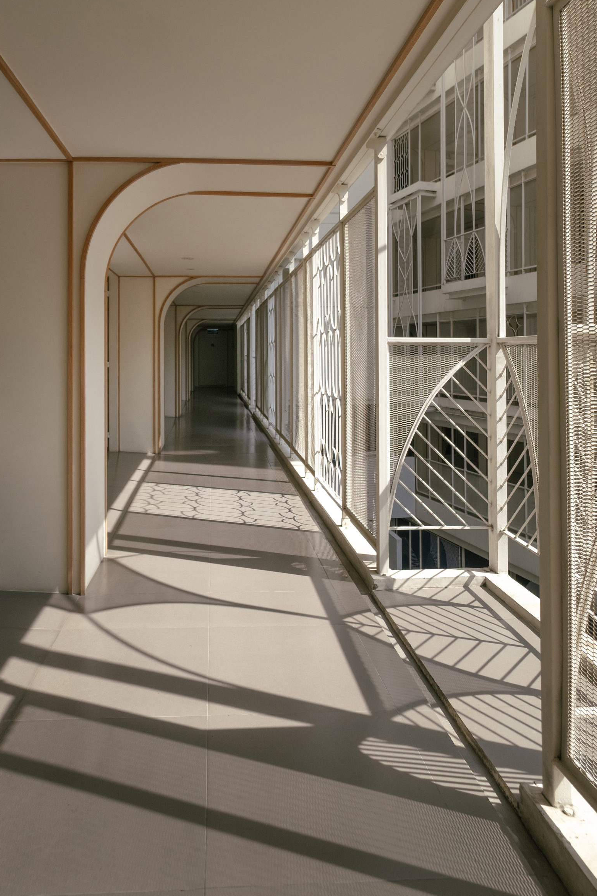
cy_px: 340
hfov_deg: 56.8
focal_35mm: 22
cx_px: 242
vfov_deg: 77.3
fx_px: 547
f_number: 4
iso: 160
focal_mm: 11.5
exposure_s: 1/900
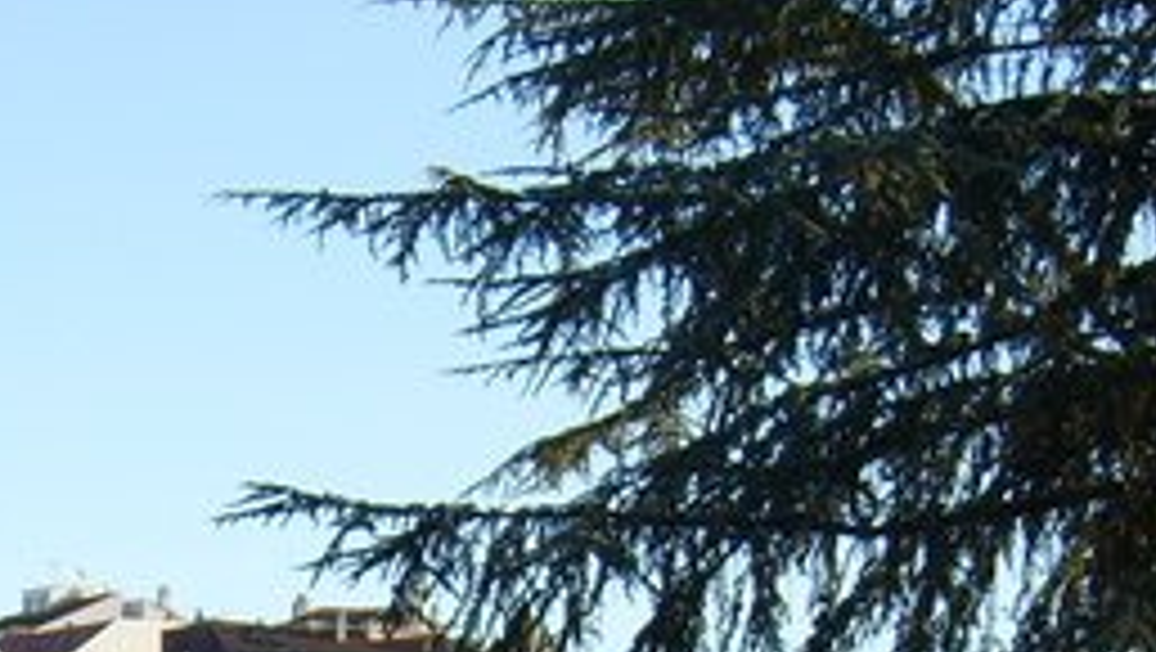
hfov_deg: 12.0
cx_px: 0
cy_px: 1151
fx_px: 5460
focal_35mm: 178
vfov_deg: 6.7
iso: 50
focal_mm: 11
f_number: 3.5
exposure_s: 1/250
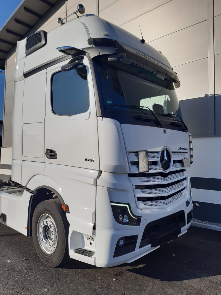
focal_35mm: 26
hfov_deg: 53.1
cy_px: 148
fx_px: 221
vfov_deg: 67.3
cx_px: 110
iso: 40
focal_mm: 3.92
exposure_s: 1/3731
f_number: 1.7
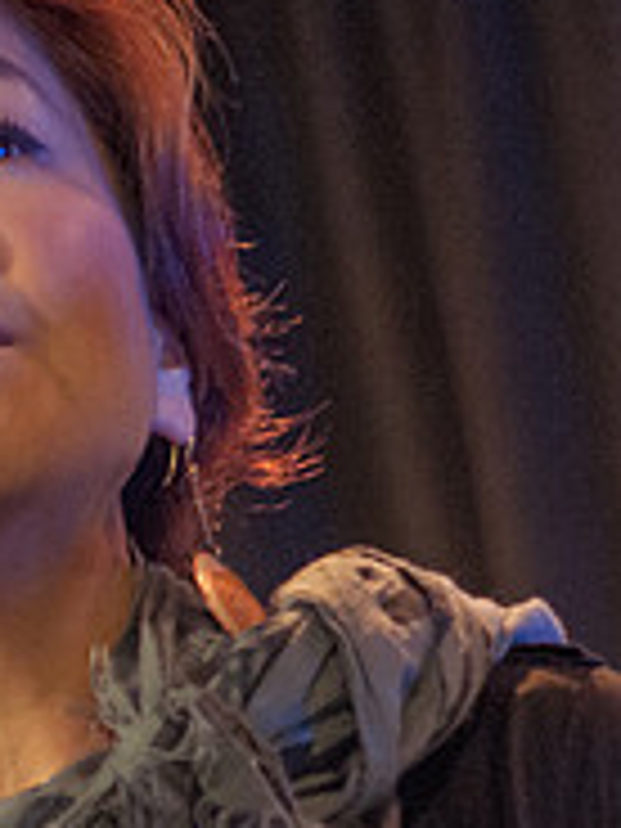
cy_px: 511
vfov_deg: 6.2
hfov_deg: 4.7
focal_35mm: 317
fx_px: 7583
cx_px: 418
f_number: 2.8
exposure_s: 1/50
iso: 1000
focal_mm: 70
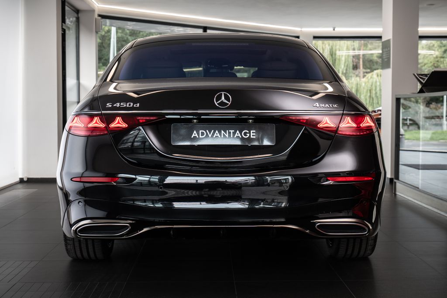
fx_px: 763
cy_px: 144
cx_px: 223
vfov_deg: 22.1
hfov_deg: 32.7
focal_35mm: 61
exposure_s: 1/50
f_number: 5.5
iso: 400
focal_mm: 57
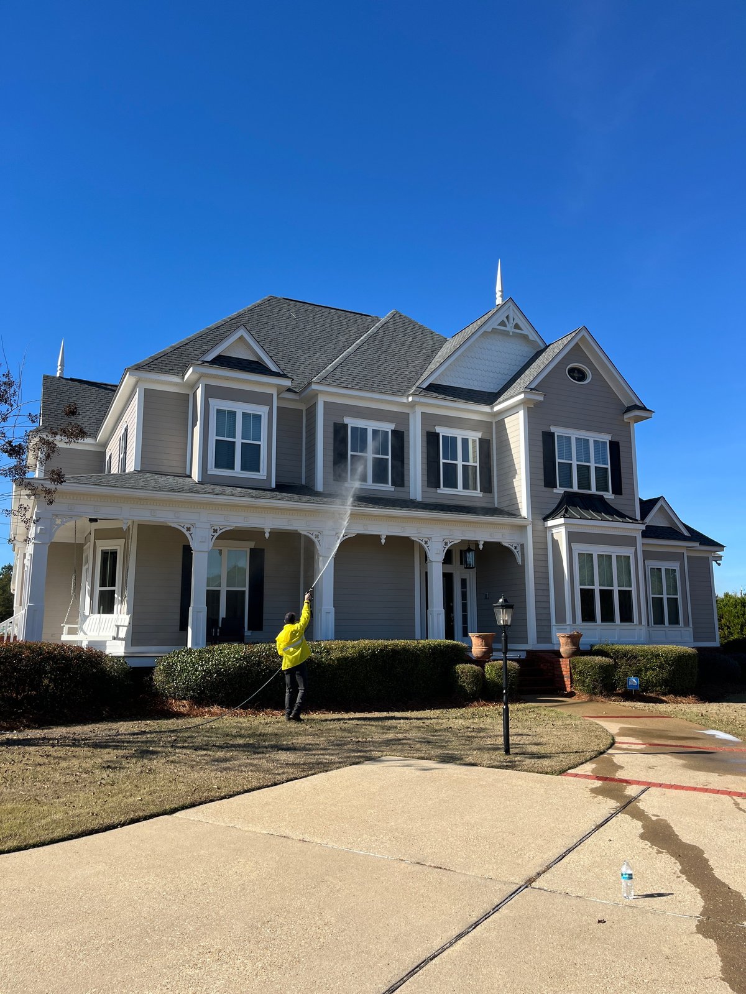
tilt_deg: +10.0
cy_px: 497
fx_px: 747
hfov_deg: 53.1
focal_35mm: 26
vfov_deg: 67.3
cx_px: 373
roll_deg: -0.5
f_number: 1.6
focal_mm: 5.1
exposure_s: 1/2358
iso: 50
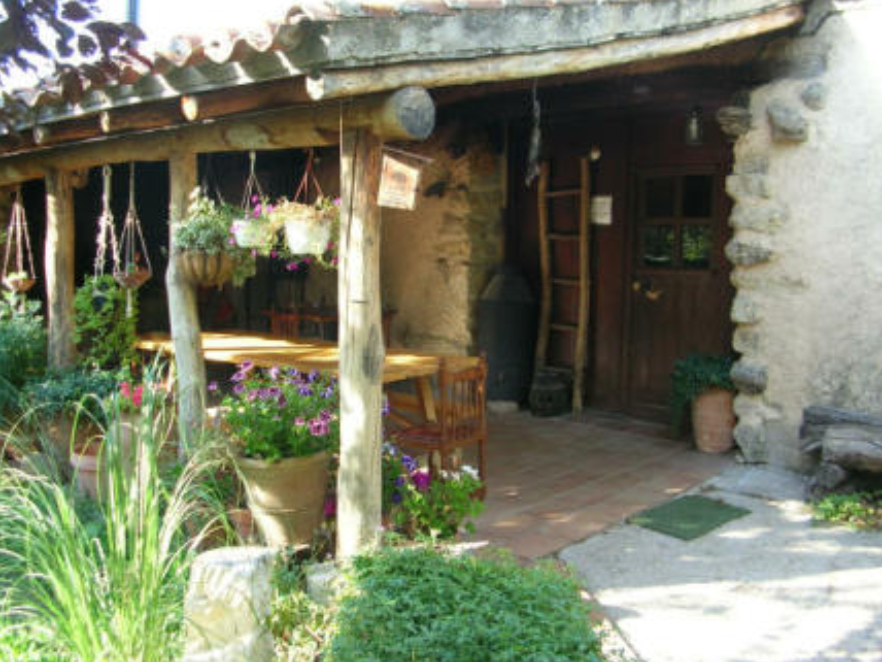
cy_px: 334
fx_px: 917
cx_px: 431
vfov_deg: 39.7
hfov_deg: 51.3
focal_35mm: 36
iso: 50
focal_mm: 5.8
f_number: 2.8
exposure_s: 1/52
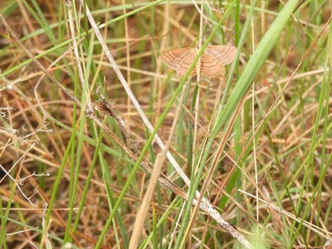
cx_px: 199
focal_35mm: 879
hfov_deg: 2.3
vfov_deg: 1.7
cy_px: 59
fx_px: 8430
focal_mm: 98.1
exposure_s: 1/160
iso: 100
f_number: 5
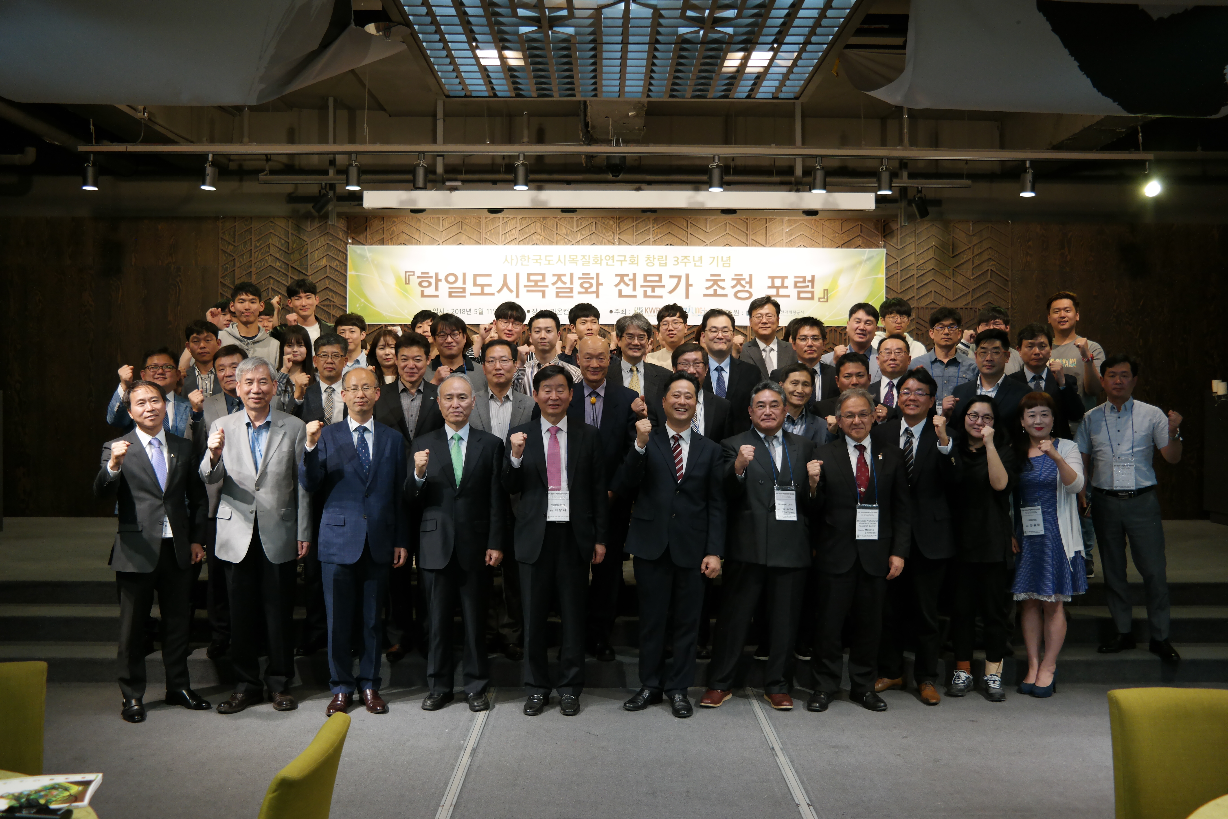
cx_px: 614
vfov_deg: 40.0
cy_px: 410
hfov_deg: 57.2
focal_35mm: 33
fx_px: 1126
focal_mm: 22
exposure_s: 1/40
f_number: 4
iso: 800
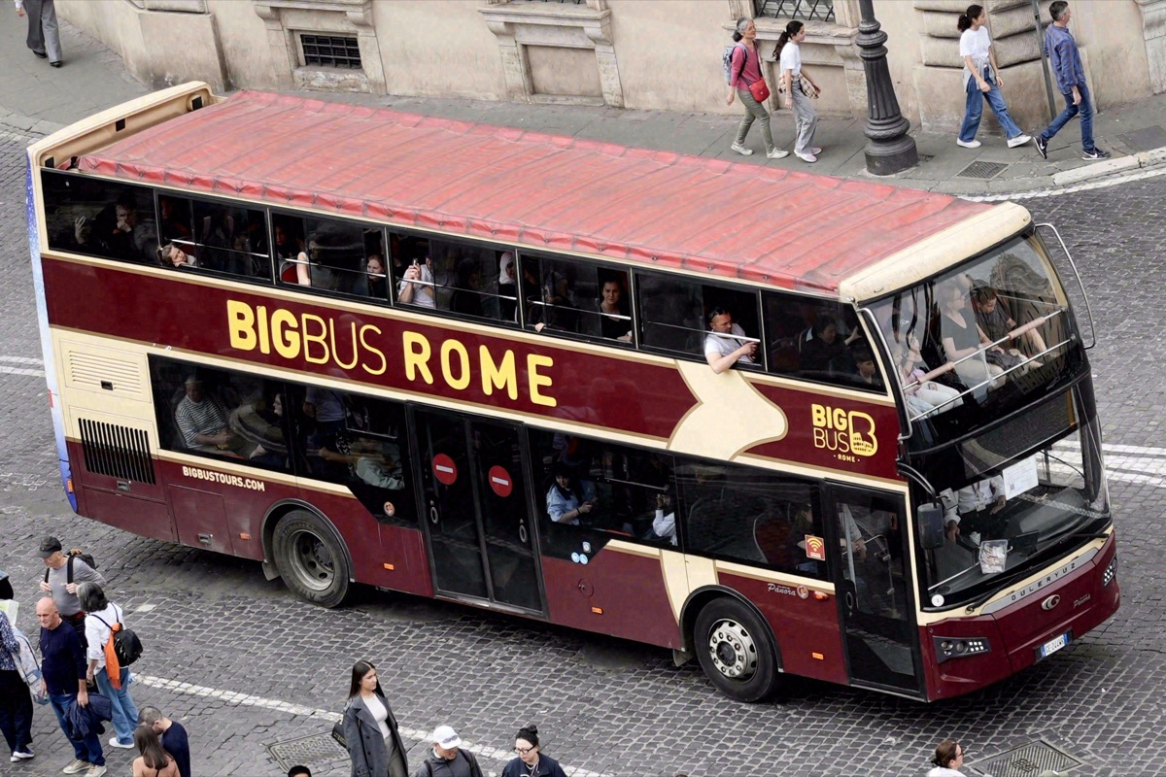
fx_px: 2267
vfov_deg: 19.5
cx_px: 583
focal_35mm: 70
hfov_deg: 28.8
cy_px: 388
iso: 100
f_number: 4
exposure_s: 1/640
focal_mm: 70
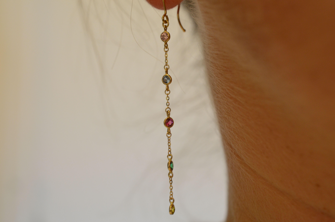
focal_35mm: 60
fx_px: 557
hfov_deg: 33.5
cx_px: 168
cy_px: 111
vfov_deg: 22.5
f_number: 5.6
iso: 800
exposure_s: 1/60
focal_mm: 40
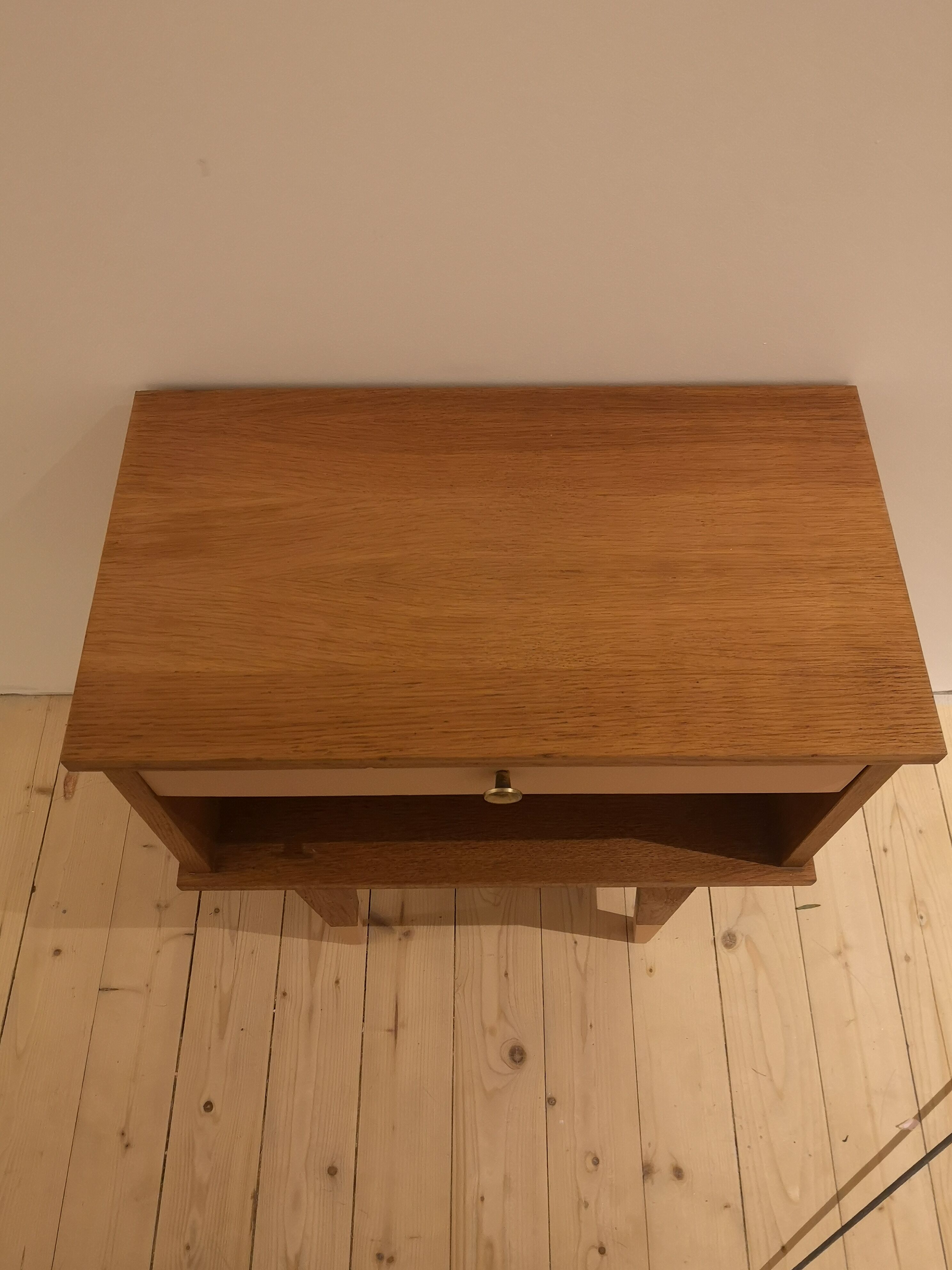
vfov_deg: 65.3
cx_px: 476
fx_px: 990
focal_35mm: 27
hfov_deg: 51.4
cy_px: 635
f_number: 1.8
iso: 500
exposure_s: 1/25
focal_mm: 3.95
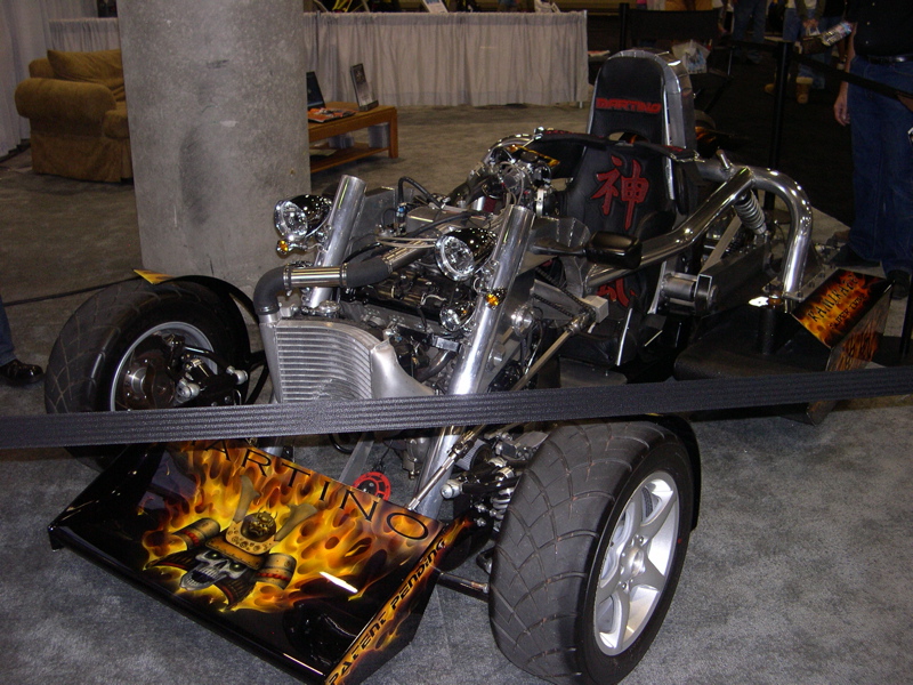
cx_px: 456
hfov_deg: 49.0
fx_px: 1002
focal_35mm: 38
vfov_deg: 37.7
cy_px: 342
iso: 186
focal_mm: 8
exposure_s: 1/60
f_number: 2.8
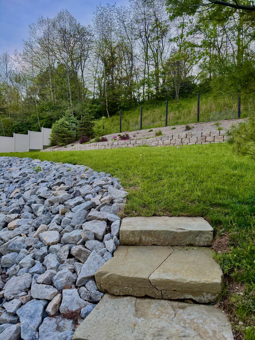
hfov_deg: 56.8
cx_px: 128
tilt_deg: -1.0
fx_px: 236
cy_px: 170
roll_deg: -0.4
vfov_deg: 71.6
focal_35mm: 24
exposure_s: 1/60
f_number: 1.78
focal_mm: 6.76
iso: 160
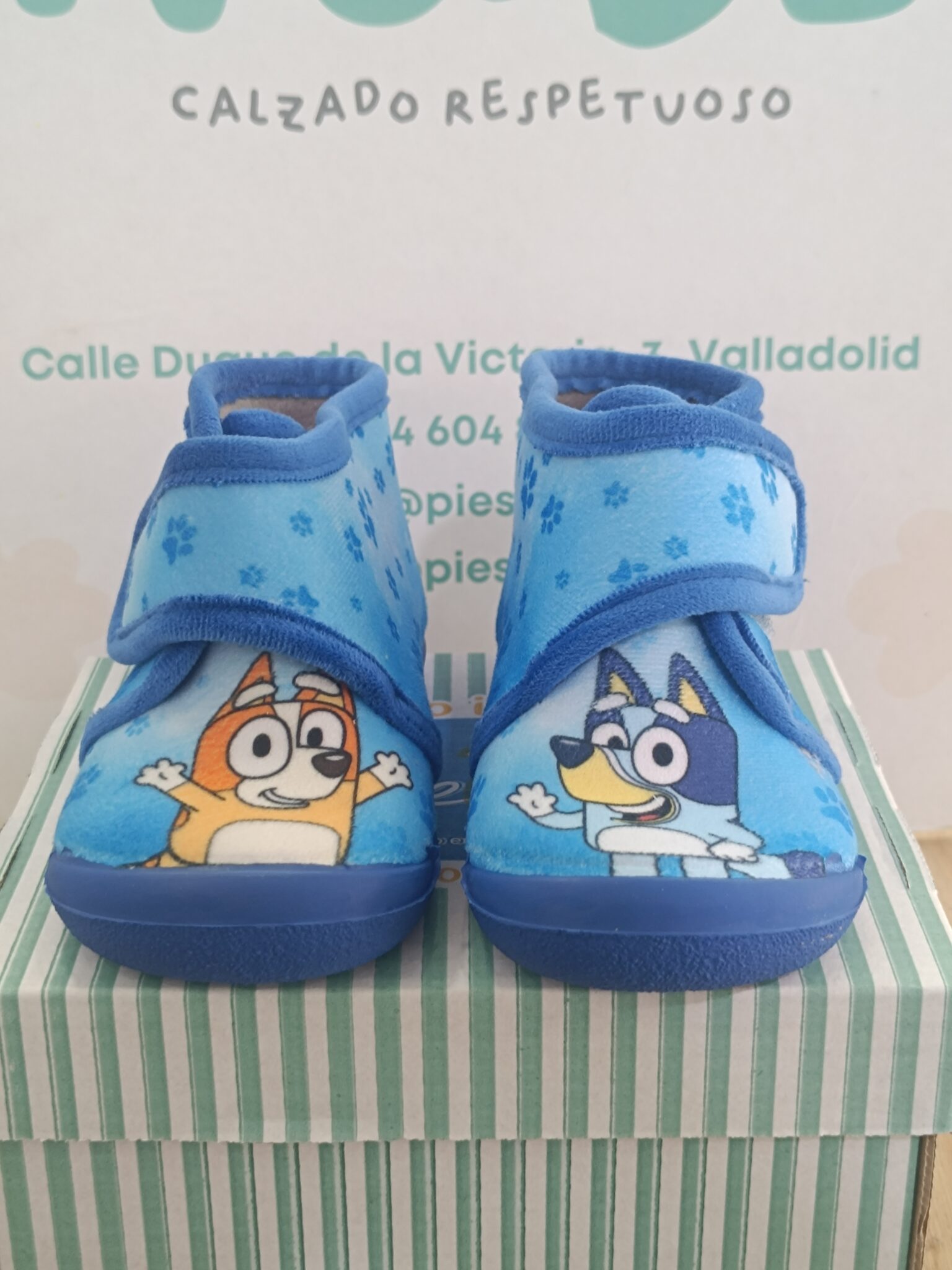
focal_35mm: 24
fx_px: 880
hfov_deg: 56.8
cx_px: 476
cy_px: 635
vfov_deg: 71.6
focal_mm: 5.59
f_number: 1.88
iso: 316
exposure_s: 1/50.1
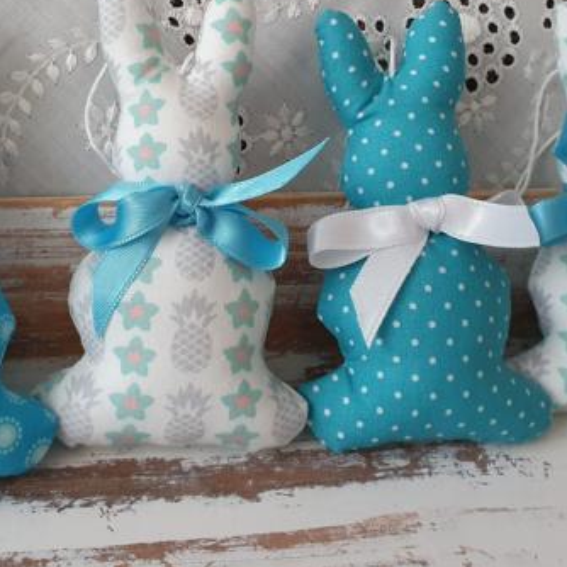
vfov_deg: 37.7
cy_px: 165
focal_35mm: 44
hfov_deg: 38.3
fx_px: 815
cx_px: 243
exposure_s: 1/50
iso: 800
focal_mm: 4.32
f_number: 2.4
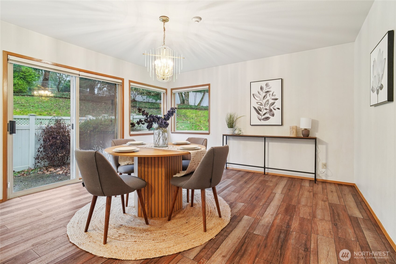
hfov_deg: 96.7
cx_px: 198
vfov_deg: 73.7
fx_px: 176
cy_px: 132
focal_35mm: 16
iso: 1600
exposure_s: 1/13
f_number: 8
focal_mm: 16
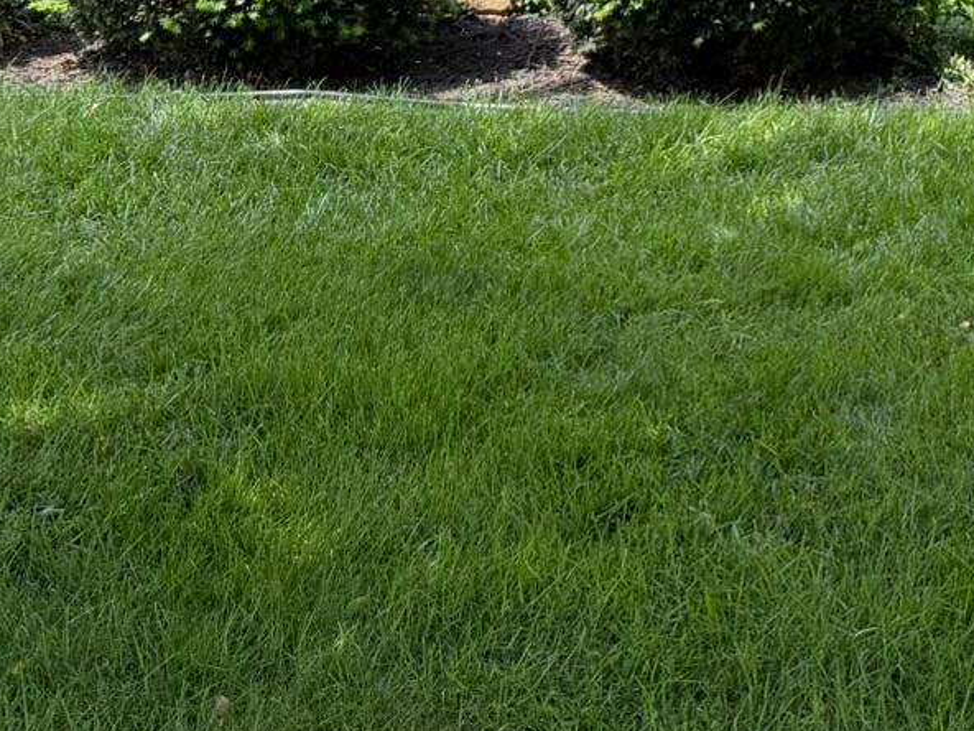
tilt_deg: +2.3
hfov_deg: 21.7
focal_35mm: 83
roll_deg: -1.4
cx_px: 1185
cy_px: -514
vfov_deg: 15.6
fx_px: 2335
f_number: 1.78
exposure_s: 1/868
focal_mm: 6.76
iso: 100
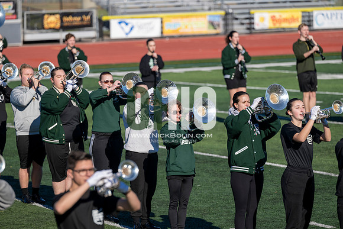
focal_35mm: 200
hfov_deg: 10.3
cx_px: 172
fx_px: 1906
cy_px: 114
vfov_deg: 6.9
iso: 160
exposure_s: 1/2000
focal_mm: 200
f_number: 4
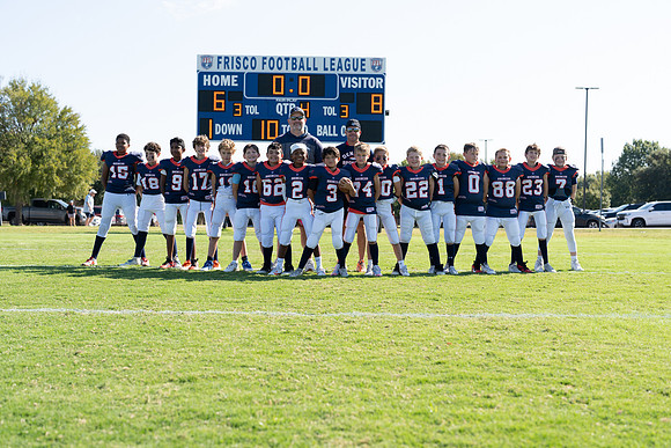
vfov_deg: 27.0
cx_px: 336
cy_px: 224
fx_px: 932
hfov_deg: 39.6
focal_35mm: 50
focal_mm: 50
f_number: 3.5
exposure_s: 1/500
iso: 100
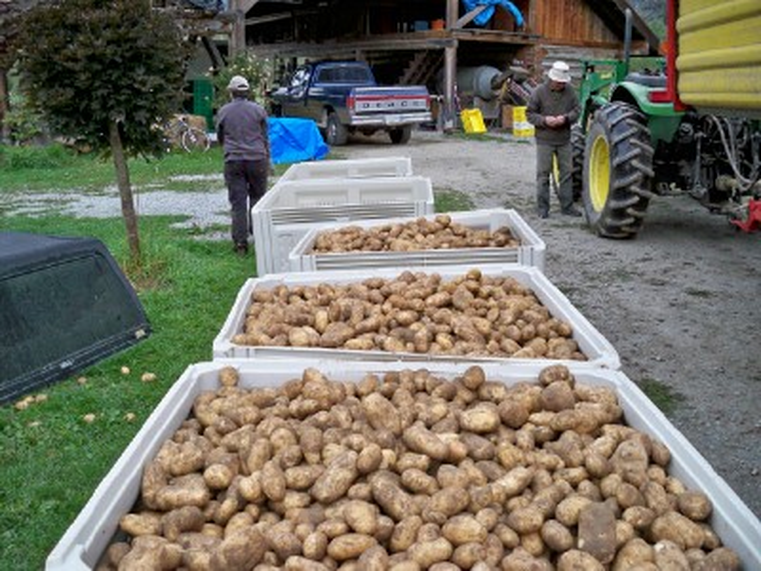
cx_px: 380
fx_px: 769
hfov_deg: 52.6
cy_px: 286
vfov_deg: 40.7
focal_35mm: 35
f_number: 3.1
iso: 125
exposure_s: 1/60
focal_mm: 6.3
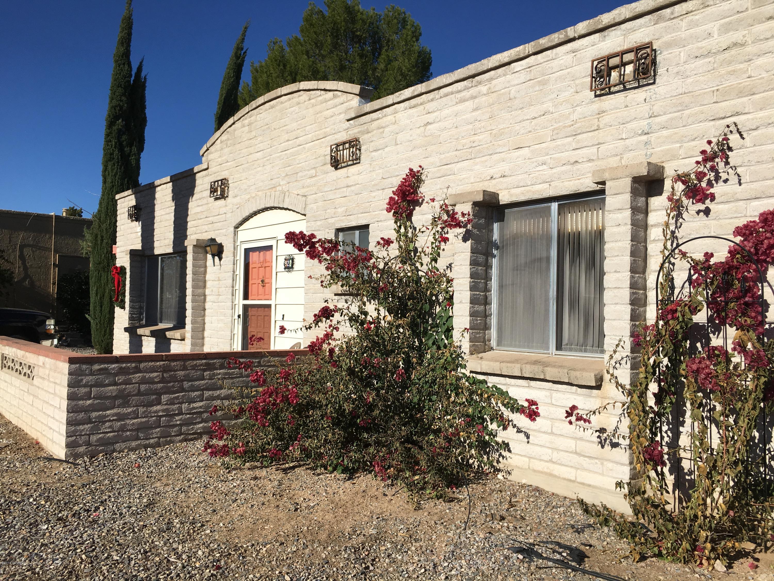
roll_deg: -2.2
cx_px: 387
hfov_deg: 61.7
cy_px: 290
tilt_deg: +0.9
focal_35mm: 29
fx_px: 648
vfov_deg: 48.2
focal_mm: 4.15
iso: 25
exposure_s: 1/2959
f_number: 2.2
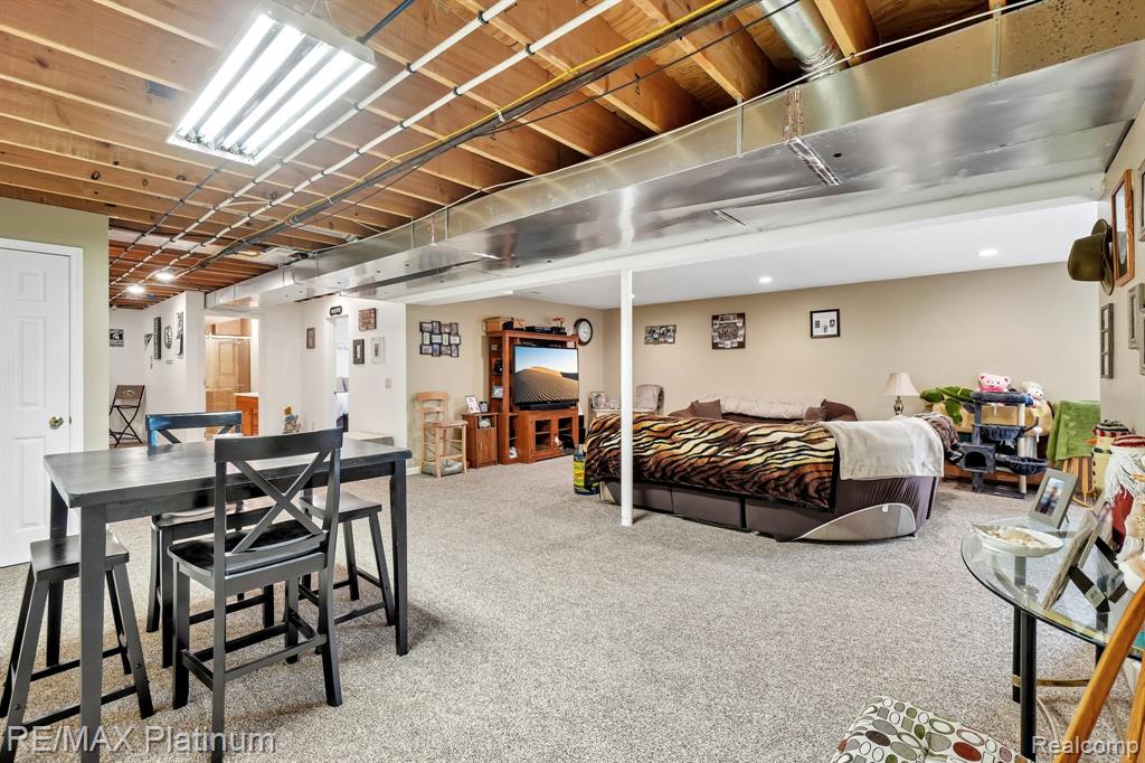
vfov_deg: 77.3
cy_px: 382
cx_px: 572
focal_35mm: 15
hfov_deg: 100.4
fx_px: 477
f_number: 8
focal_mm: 10
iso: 400
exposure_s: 1/6
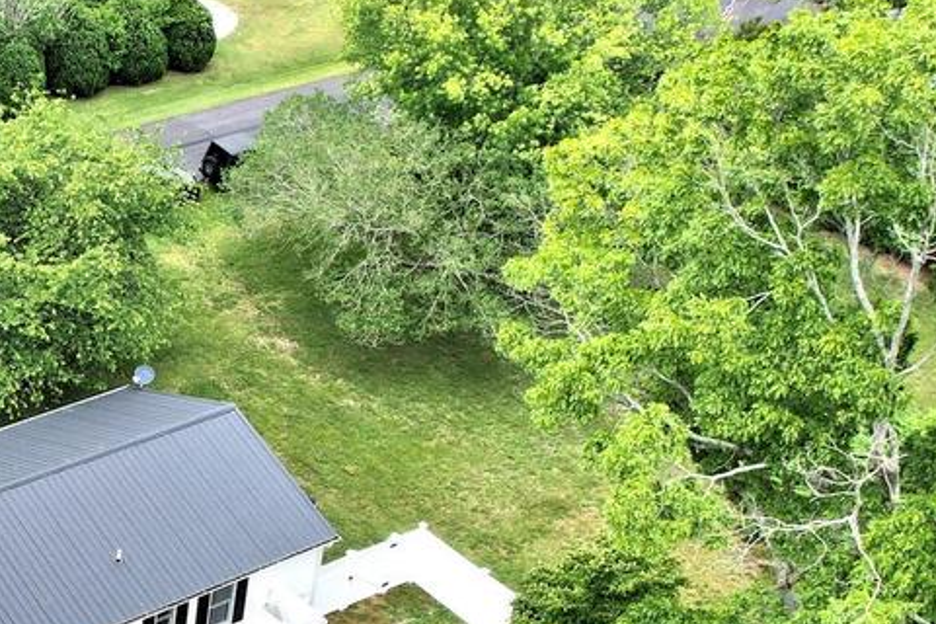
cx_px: -78
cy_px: 644
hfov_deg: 28.0
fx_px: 1716
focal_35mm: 66
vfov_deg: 19.9
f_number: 2.8
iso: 100
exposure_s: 1/1000
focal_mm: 8.38
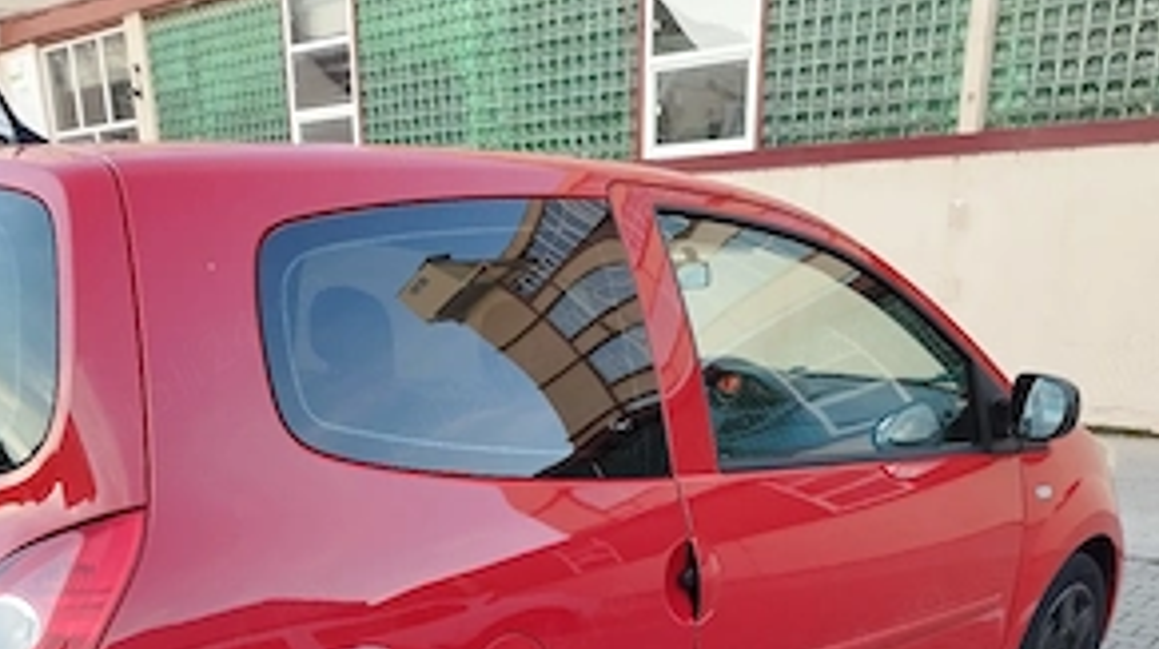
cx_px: 589
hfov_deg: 55.3
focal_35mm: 36
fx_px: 1105
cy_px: 725
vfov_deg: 29.3
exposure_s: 1/50
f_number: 1.89
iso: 130
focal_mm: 5.89
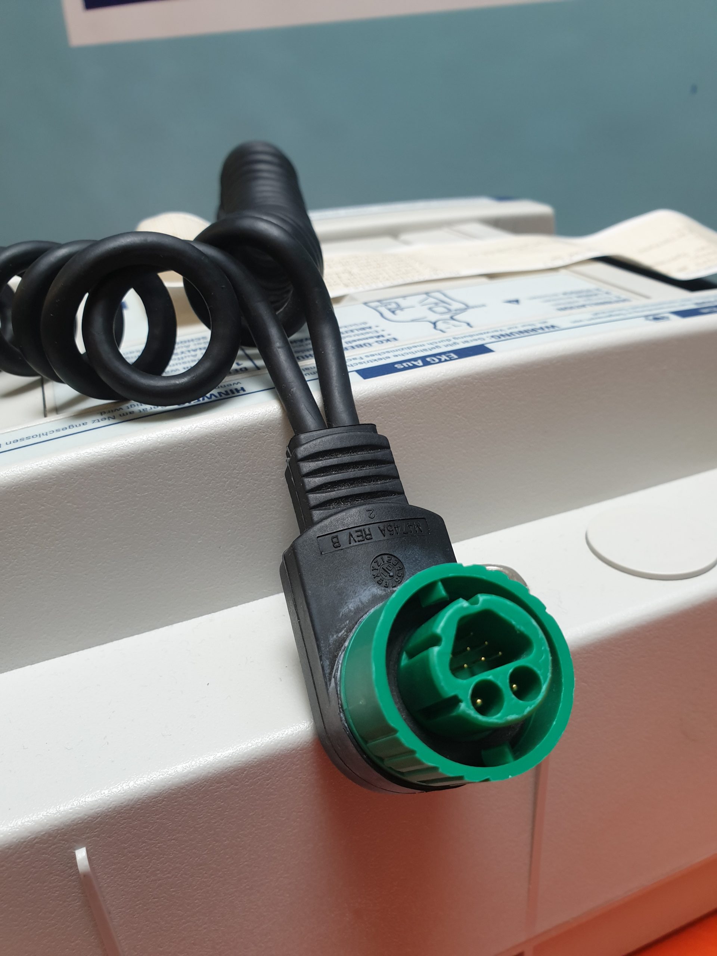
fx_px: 718
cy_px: 478
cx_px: 358
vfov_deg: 67.3
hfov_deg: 53.1
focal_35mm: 26
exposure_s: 1/50
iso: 160
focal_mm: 4.3
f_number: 2.4
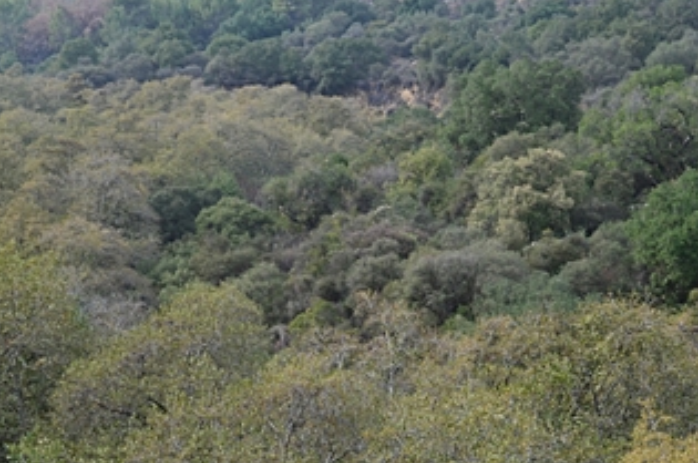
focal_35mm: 80
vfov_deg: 16.9
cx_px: 421
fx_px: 1549
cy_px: 361
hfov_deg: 25.3
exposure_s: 1/80
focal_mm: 24
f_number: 10
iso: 200
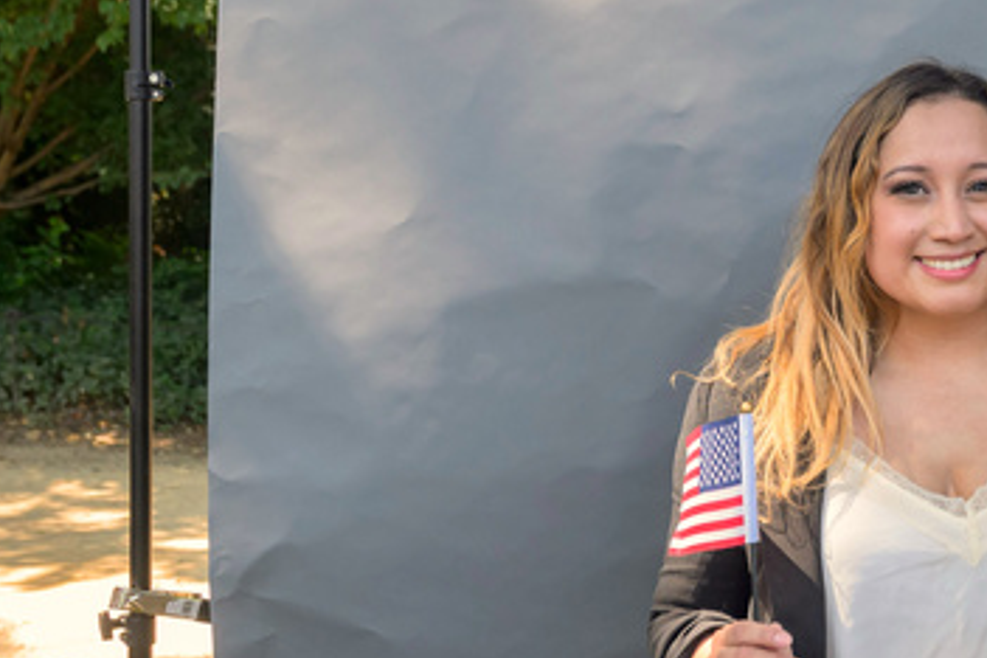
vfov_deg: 19.4
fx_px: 1919
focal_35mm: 70
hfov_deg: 27.5
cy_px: 259
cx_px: 945
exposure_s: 1/400
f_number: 5.6
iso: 640
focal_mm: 24
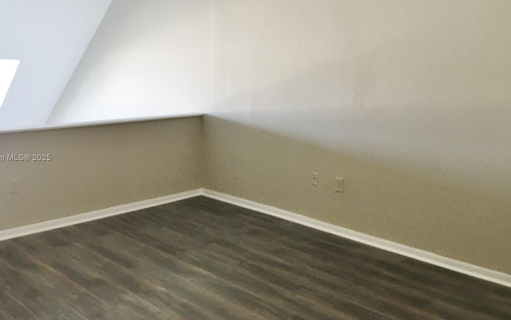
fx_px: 515
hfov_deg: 52.7
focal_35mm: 37
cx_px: 235
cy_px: 158
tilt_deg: -10.5
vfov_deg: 34.4
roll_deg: -0.4
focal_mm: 4.15
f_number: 2.2
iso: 40
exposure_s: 1/30
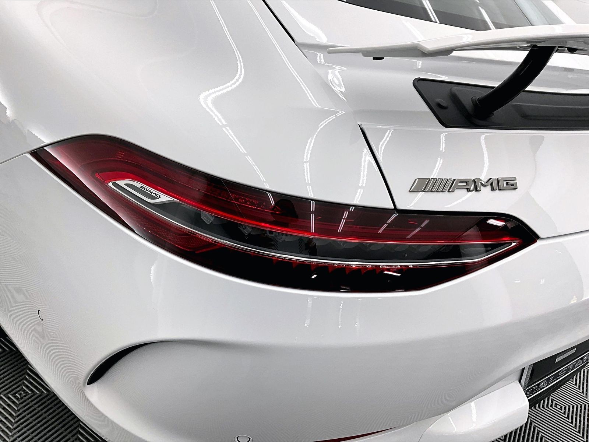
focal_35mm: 29
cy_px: 221
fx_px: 493
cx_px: 294
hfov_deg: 61.7
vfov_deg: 48.2
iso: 50
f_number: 1.8
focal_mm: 3
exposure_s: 1/120
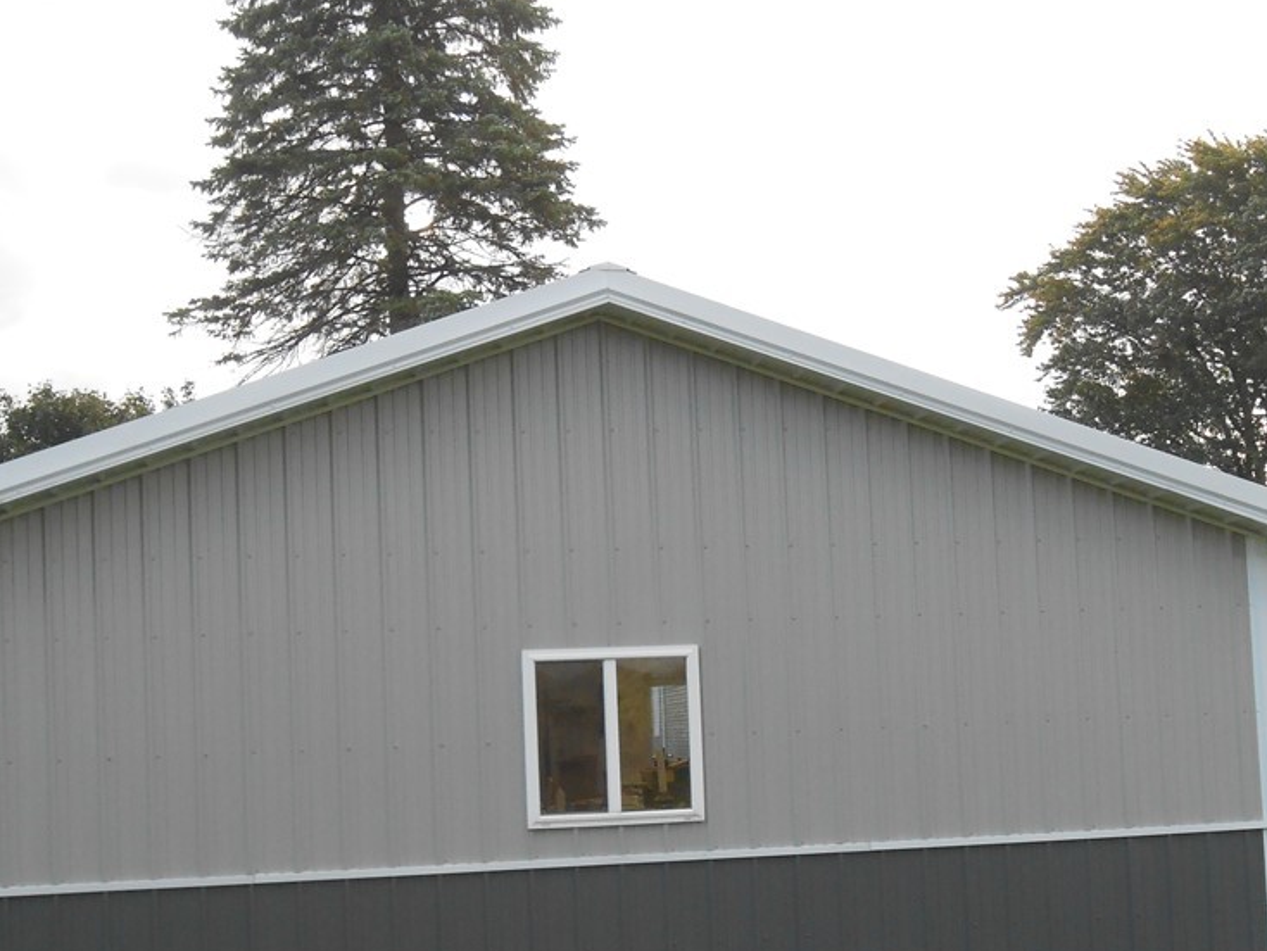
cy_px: 644
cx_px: 677
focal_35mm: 53
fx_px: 1941
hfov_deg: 36.1
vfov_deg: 27.4
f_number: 4.2
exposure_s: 1/250
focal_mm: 6.8
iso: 250
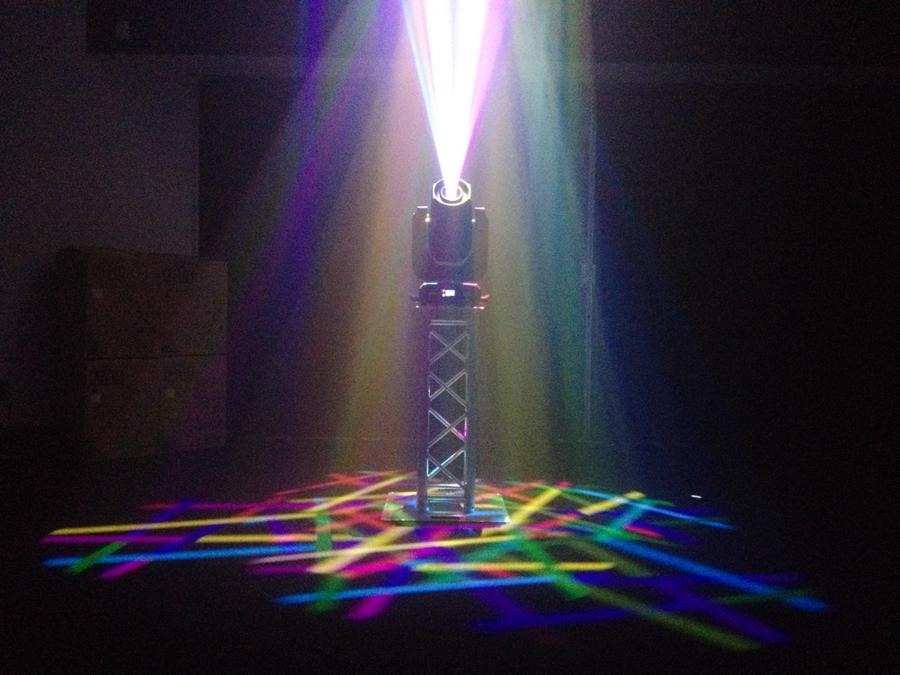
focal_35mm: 35
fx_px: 910
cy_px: 338
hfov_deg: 52.6
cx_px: 450
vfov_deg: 40.7
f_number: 2.4
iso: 800
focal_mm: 4.28
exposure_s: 1/15
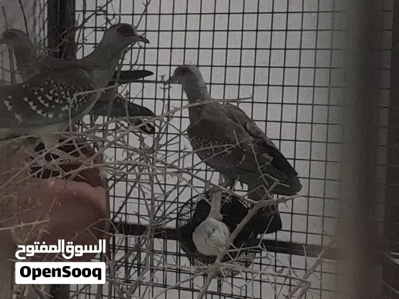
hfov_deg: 65.3
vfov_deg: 51.4
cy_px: 150
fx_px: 311
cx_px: 200
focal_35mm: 27
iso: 400
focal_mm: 4
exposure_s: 1/33
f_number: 1.8
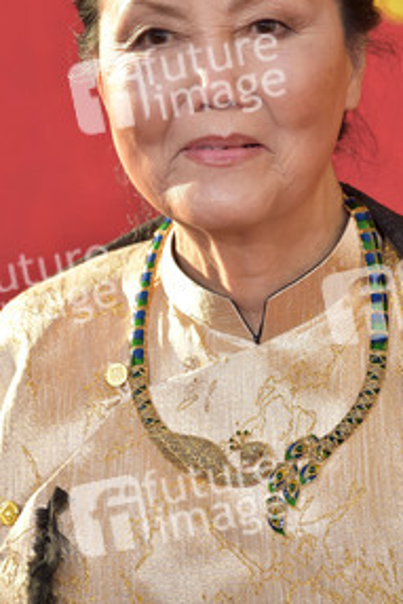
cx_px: 239
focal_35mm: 350
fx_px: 5870
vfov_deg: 5.9
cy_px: 190
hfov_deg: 3.9
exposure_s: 1/1250
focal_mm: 250
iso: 1250
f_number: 6.3
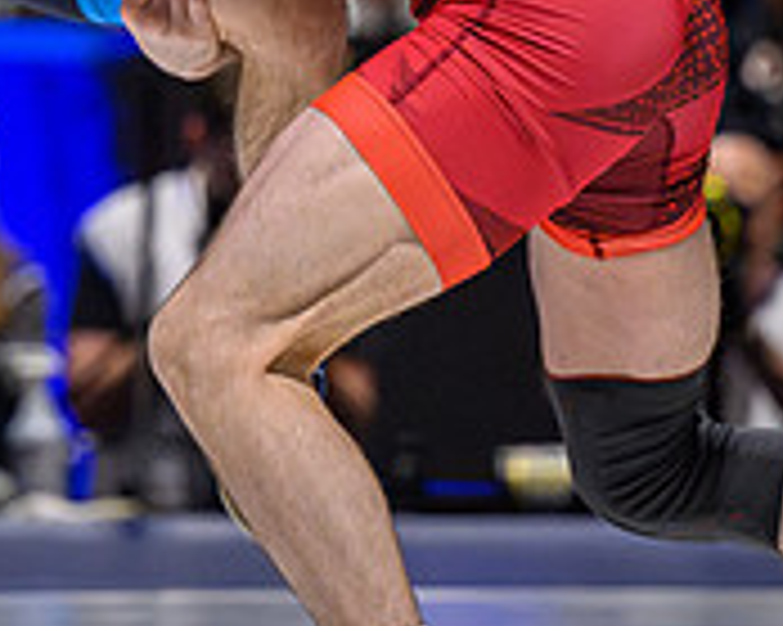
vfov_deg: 3.8
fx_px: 9450
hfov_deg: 4.7
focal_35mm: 408
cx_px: 224
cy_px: 39
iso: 8000
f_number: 2.8
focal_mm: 115
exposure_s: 1/800
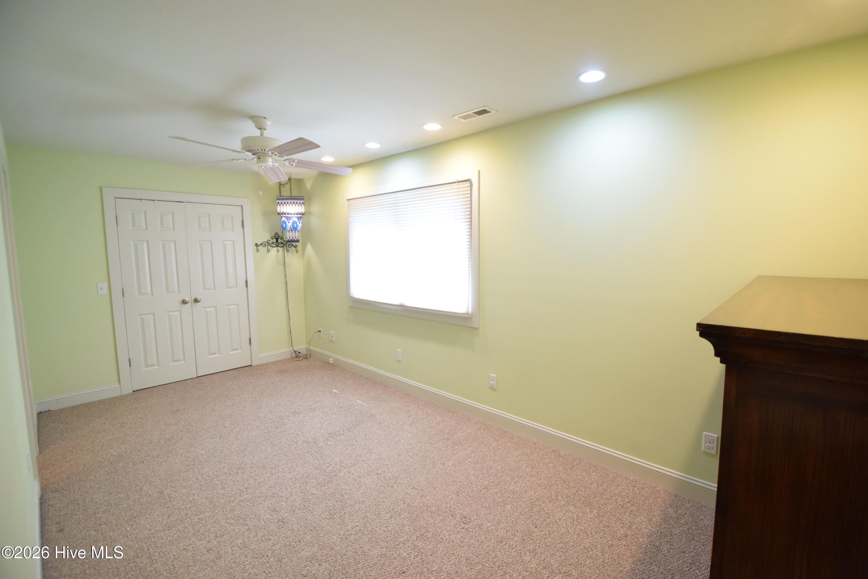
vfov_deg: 77.3
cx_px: 434
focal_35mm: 15
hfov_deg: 100.4
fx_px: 362
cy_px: 290
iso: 2000
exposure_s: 1/160
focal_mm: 10
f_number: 3.5
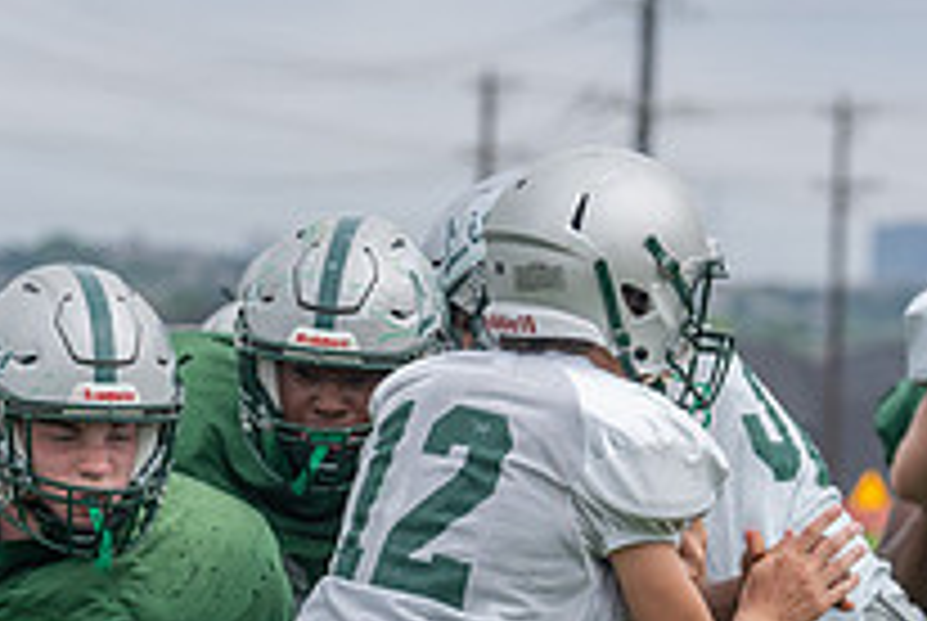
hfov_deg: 6.7
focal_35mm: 309
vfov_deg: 4.5
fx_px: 7968
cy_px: 610
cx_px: 292
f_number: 4
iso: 250
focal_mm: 110
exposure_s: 1/1250
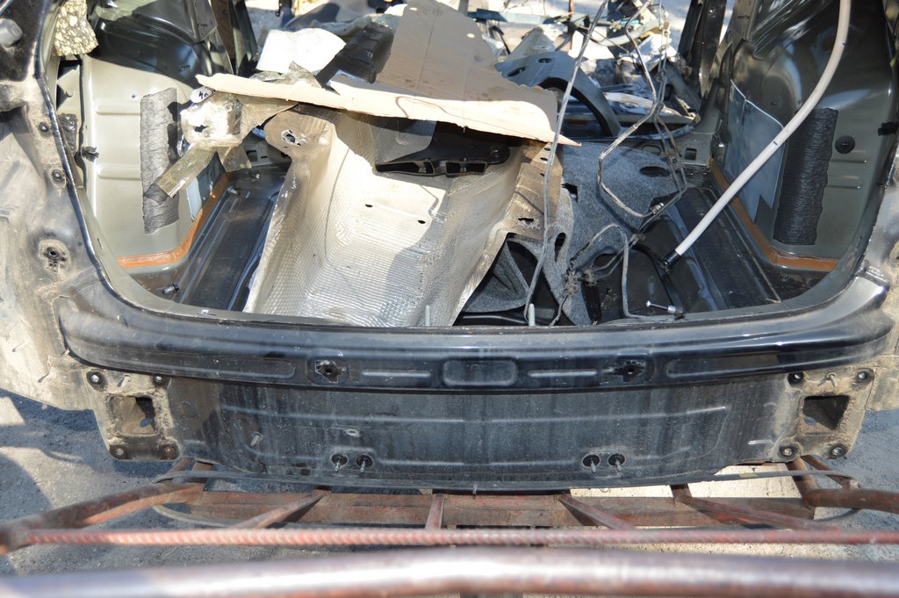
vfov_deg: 38.3
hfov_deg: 55.1
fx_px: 861
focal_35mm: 34
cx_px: 450
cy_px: 299
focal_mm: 23
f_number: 4
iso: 100
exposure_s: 1/160
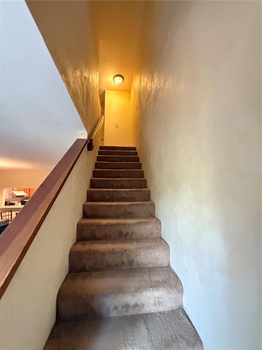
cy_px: 175
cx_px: 131
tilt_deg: +7.7
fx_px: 141
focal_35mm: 14
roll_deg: +0.0
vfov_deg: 102.1
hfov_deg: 85.7
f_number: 2.2
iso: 1250
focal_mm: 2.22
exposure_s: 1/44
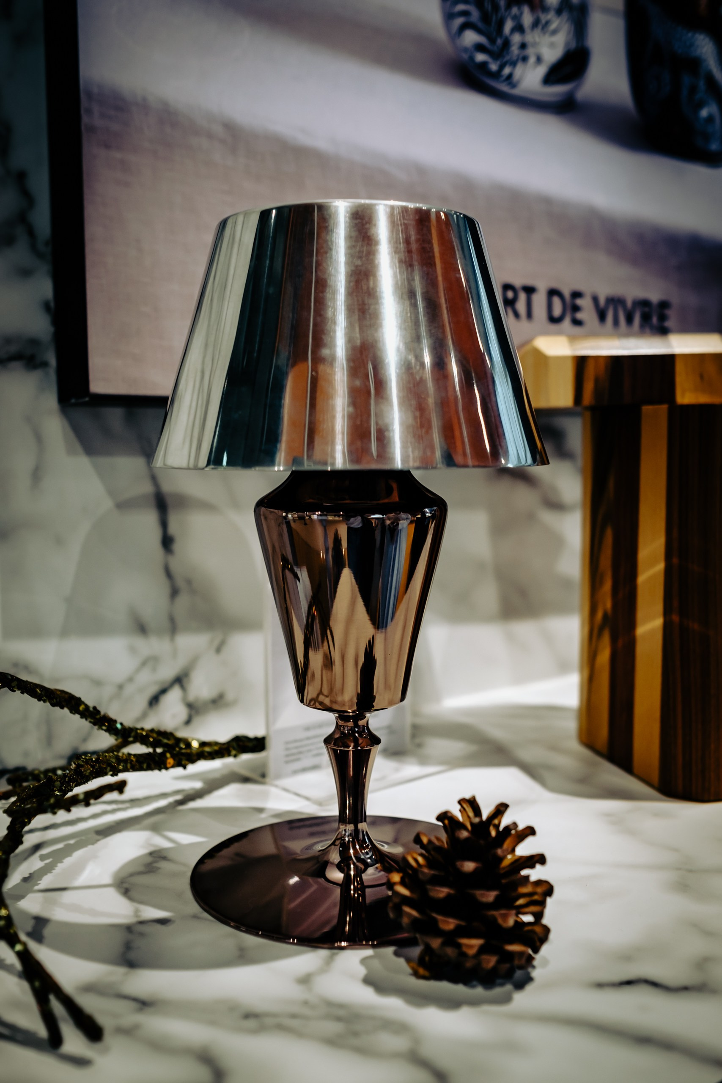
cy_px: 542
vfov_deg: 54.4
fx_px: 1053
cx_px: 361
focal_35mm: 35
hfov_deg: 37.9
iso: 200
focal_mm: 23
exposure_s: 1/125
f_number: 2.8
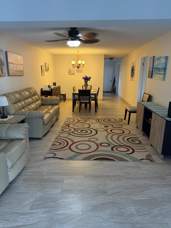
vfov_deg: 71.6
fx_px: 158
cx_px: 86
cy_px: 114
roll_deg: +0.7
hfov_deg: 56.8
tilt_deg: -14.0
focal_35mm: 24
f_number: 1.78
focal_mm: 6.76
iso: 320
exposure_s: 1/60
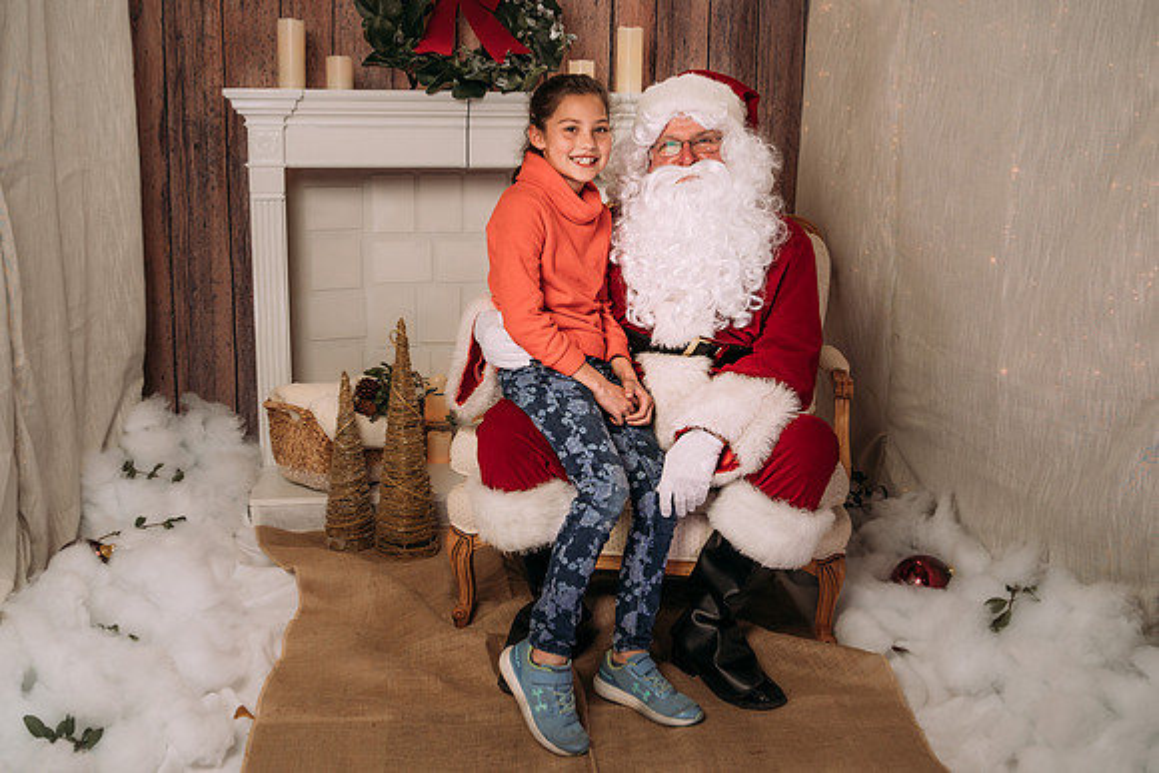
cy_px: 360
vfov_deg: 33.8
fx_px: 1272
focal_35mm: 40
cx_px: 585
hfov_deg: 49.0
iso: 100
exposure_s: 1/100
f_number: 5.6
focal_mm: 35
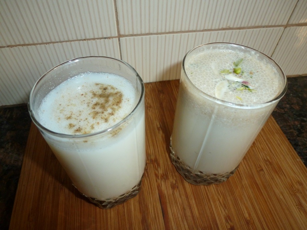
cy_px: 115
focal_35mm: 24
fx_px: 213
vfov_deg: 56.8
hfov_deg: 71.6
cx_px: 154
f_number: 3.3
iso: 200
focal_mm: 4.3
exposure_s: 1/60
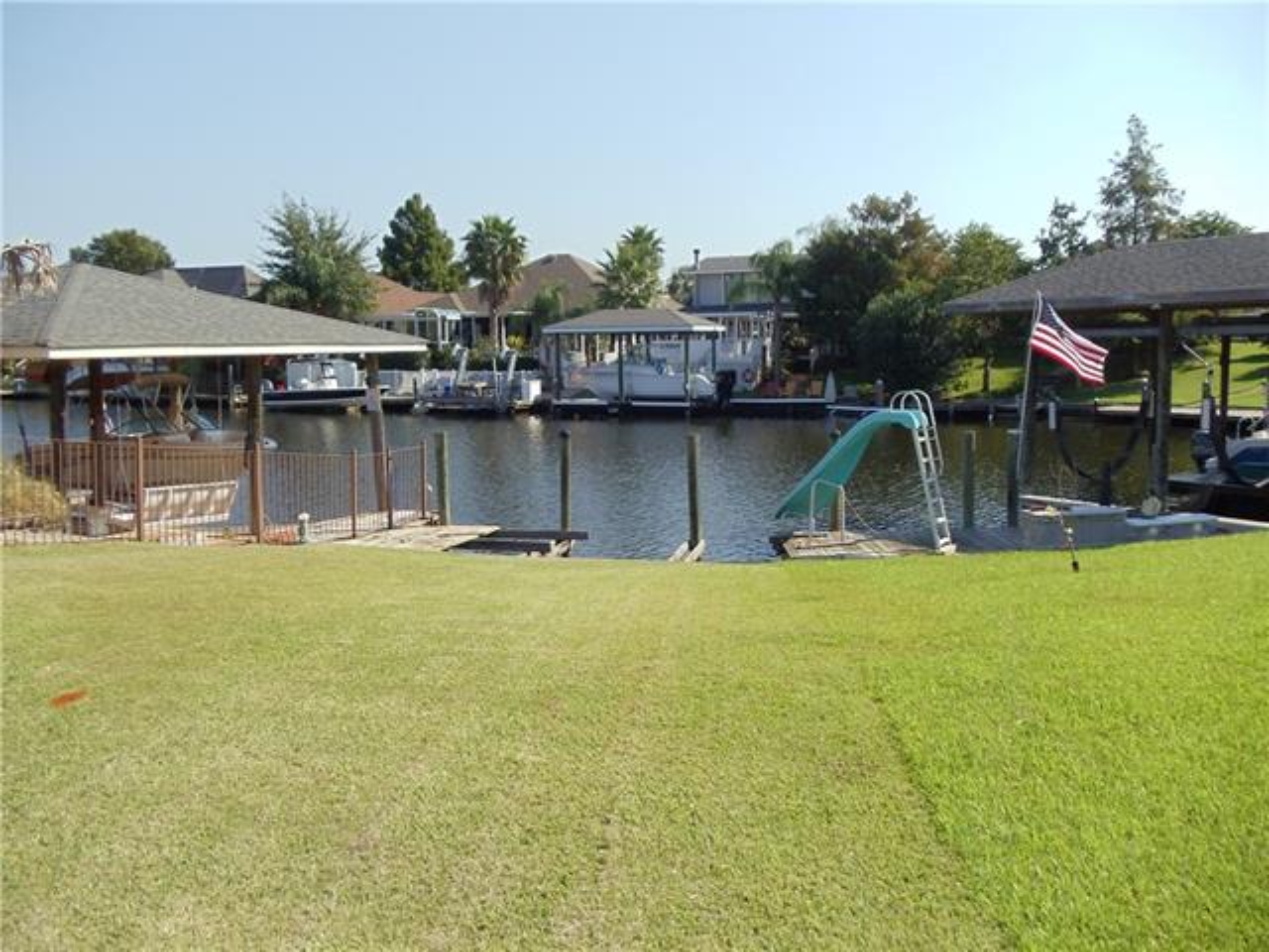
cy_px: 476
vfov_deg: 32.9
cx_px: 634
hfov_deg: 42.9
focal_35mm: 44
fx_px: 1613
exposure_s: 1/125
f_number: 7.1
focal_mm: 6
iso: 100
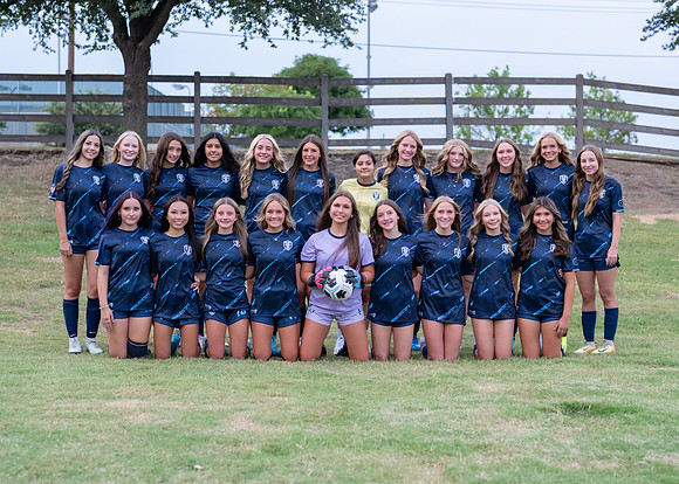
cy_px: 253
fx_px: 1219
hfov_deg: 31.1
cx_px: 323
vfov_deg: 22.5
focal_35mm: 63
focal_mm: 50
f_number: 2.8
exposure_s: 1/640
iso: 1250
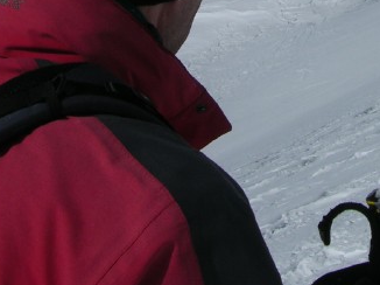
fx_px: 1207
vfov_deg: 12.8
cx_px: 318
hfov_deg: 17.7
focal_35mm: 110
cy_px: -127
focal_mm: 9
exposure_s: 1/920
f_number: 8
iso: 50
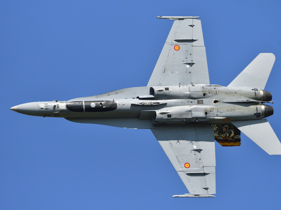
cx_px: 134
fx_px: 6071
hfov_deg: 2.7
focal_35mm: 748
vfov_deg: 2.0
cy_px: 105
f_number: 10
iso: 1000
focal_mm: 460
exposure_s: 1/6400
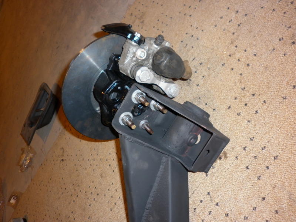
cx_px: 148
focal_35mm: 28
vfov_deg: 49.7
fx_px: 239
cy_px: 111
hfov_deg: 63.4
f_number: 2.8
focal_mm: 5
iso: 100
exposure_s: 1/30
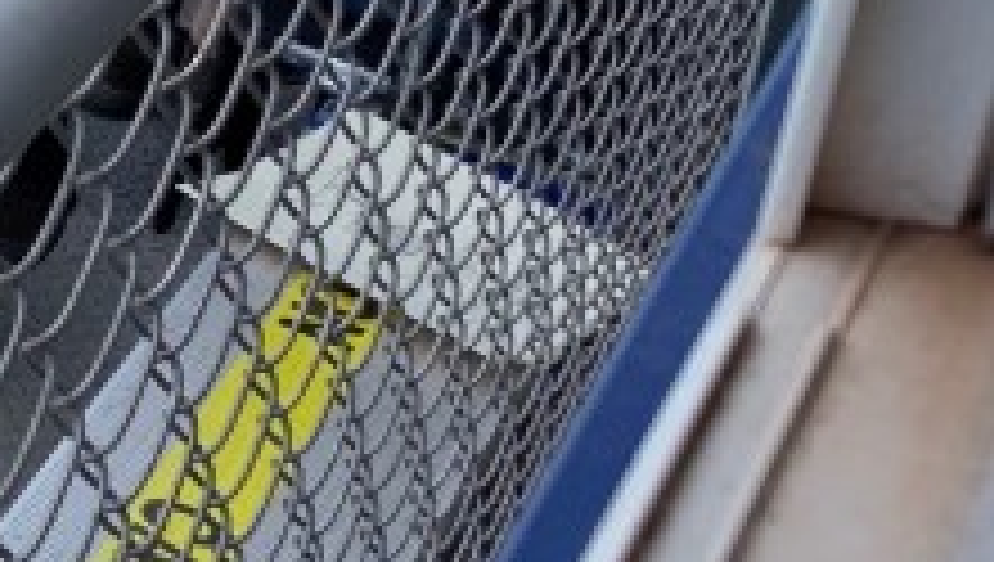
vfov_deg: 9.0
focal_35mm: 131
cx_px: -585
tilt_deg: -25.8
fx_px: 3457
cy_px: -337
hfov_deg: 14.9
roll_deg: -4.0
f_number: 1.8
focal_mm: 4.25
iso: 25
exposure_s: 1/1779
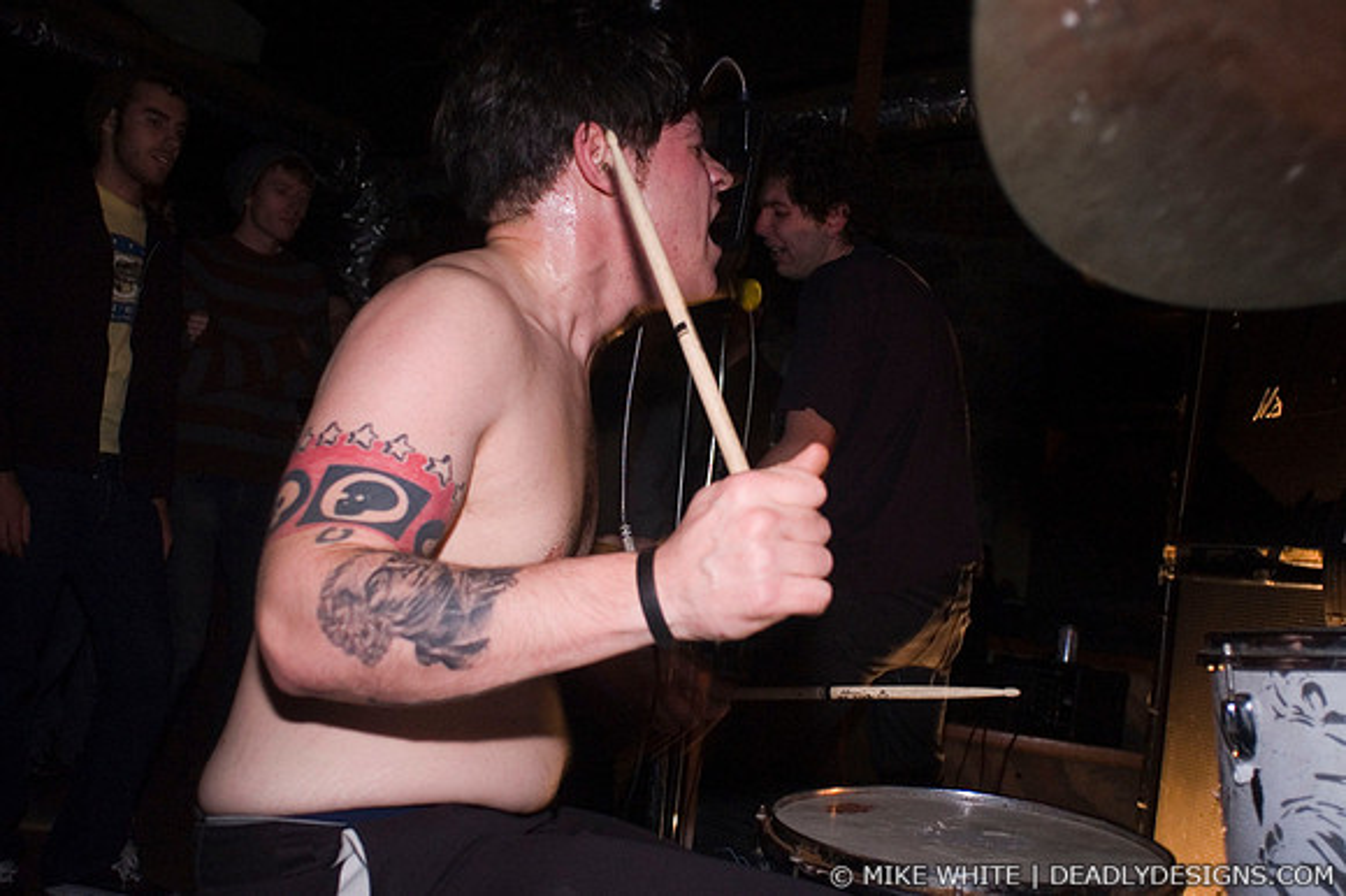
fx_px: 1121
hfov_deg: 62.0
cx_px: 673
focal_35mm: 30
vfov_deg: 43.6
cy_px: 448
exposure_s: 1/20
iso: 800
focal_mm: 20
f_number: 3.2
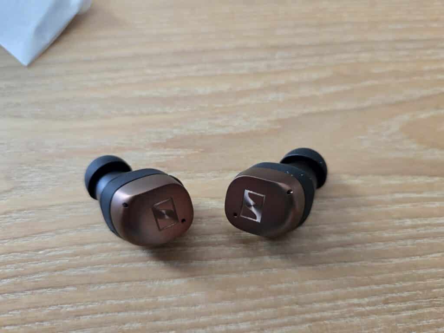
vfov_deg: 58.9
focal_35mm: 23
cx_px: 222
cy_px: 166
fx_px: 295
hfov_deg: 73.9
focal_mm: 6.3
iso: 500
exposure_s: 1/35
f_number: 1.7
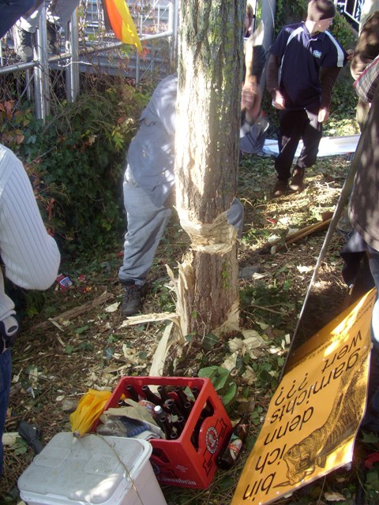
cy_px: 252
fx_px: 526
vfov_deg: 51.4
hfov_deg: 39.7
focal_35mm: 36
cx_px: 190
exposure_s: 1/90
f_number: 3.5
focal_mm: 6
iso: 80
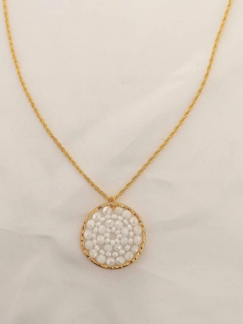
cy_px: 162
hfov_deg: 32.2
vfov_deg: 42.1
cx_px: 122
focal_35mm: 45
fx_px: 421
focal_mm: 4.75
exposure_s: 1/50
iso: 80
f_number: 1.8
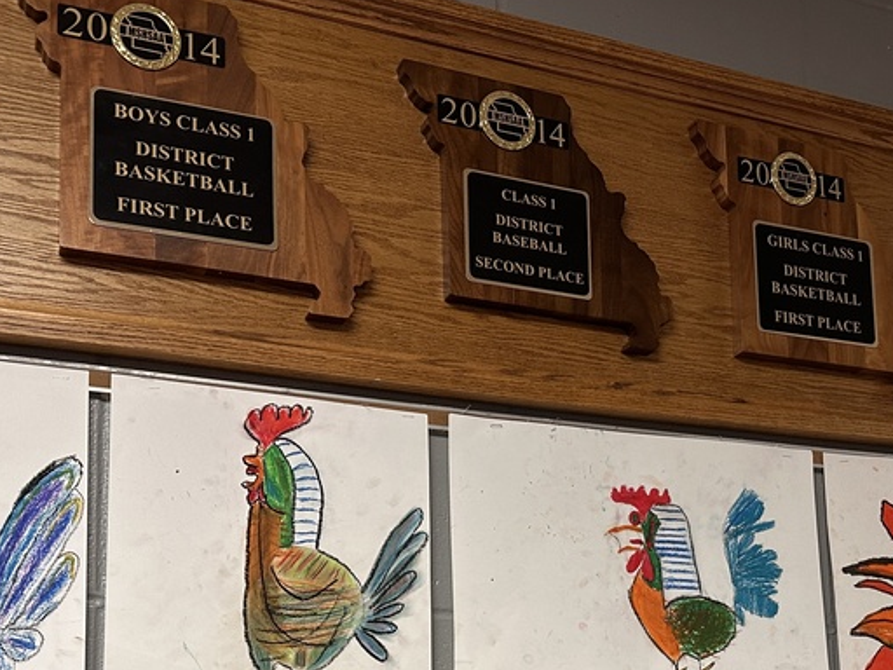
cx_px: 539
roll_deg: +1.0
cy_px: 644
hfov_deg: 39.5
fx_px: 1238
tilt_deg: +8.1
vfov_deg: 28.7
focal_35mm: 48
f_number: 1.78
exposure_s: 1/60
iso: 200
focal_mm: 6.86
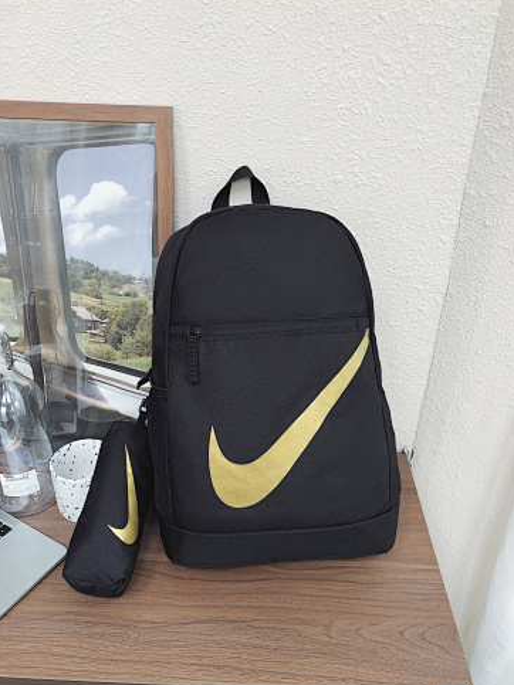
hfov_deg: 48.2
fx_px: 574
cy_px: 345
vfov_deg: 61.7
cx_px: 263
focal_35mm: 29
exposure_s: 1/40
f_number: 1.8
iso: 20
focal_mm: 4
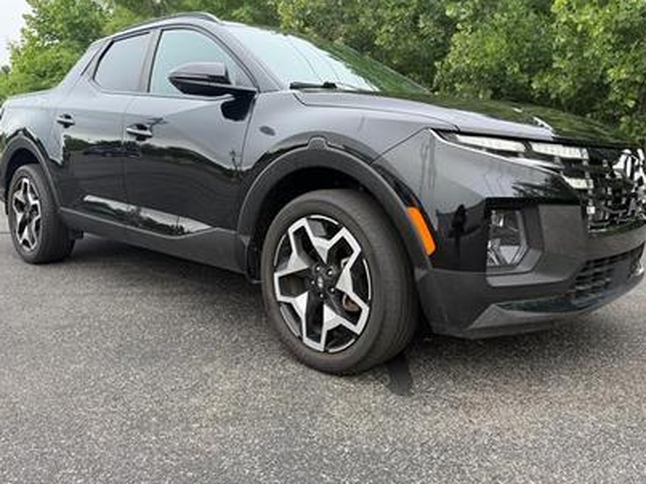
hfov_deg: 60.0
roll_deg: -1.5
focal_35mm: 30
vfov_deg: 46.7
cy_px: 210
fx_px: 560
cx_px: 338
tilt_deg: -9.4
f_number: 1.78
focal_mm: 6.76
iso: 80
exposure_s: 1/379
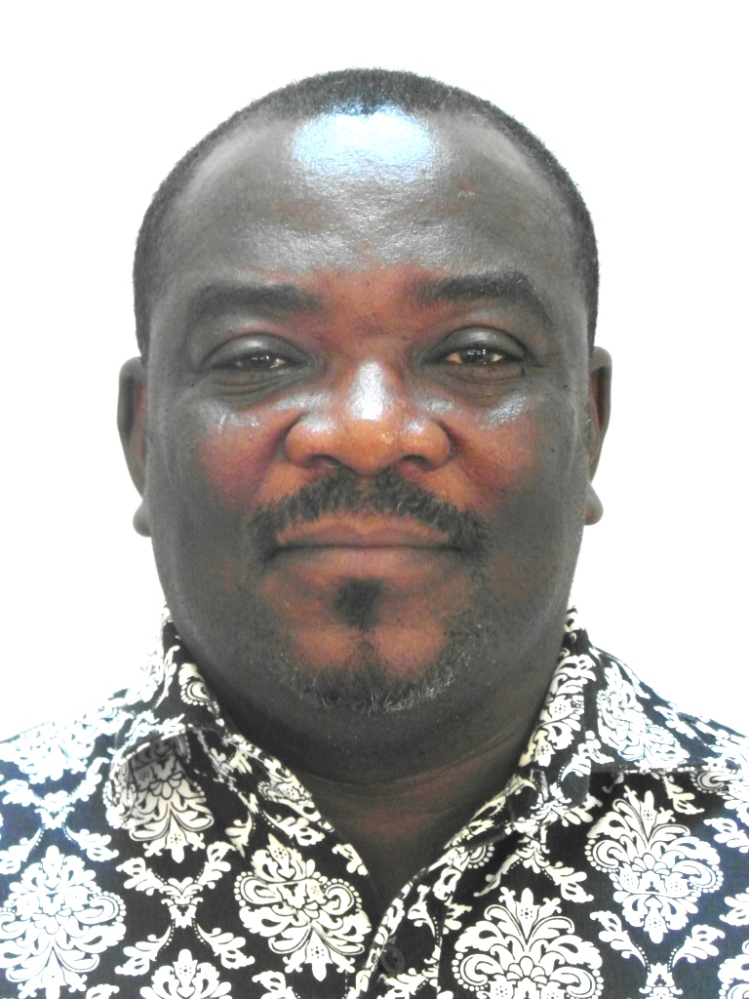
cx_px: 374
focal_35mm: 114
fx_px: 3289
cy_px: 500
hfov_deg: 13.0
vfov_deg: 17.3
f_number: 4
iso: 800
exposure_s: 1/10
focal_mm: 20.3
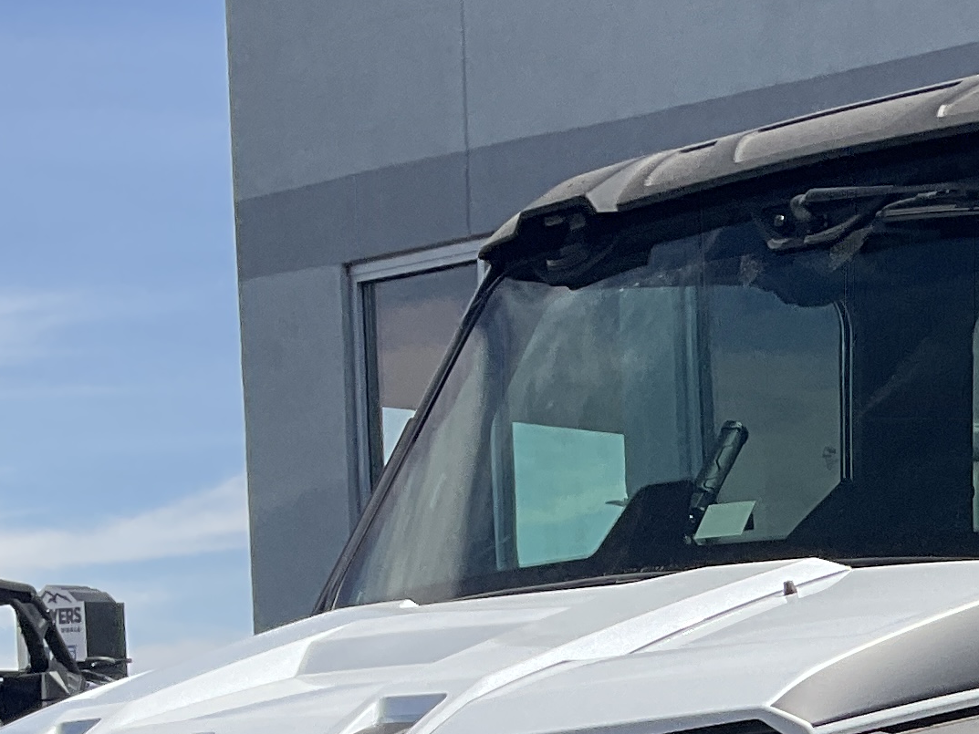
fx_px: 3083
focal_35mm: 109
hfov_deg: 17.0
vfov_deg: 13.0
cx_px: 1276
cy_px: 1047
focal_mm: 3
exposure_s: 1/1412
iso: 16
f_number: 1.8
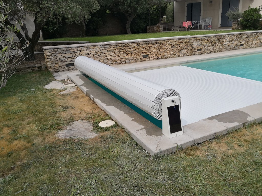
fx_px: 204
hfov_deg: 65.3
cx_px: 131
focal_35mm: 27
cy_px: 98
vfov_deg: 51.4
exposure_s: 1/2907
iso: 50
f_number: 1.6
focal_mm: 3.95
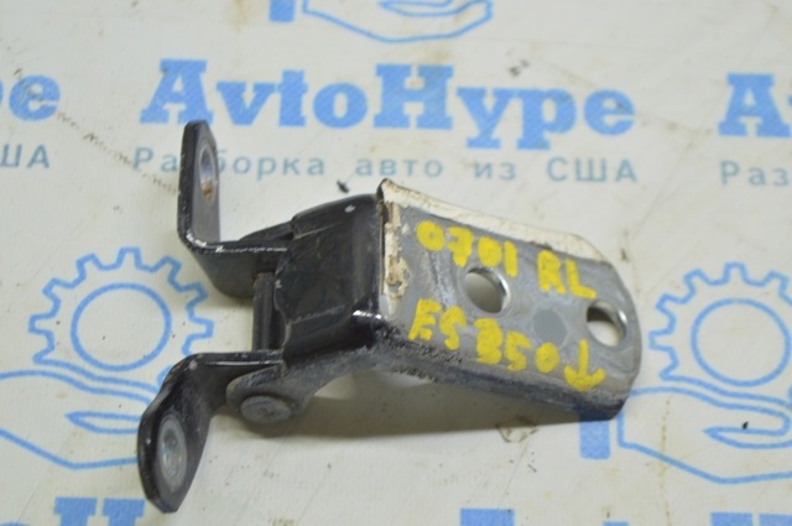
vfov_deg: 16.5
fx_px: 1813
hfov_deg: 24.6
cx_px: 396
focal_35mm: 82
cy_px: 263
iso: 400
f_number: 5.6
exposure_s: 1/20
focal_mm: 55
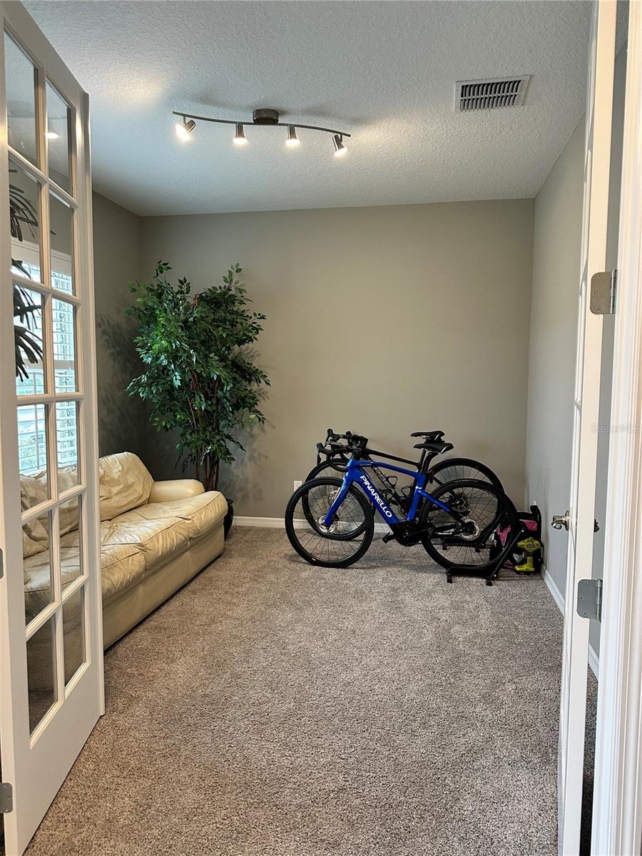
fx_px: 593
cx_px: 321
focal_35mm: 24
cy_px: 428
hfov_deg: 56.8
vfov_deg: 71.6
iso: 320
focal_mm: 6.86
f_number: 1.78
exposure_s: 1/60
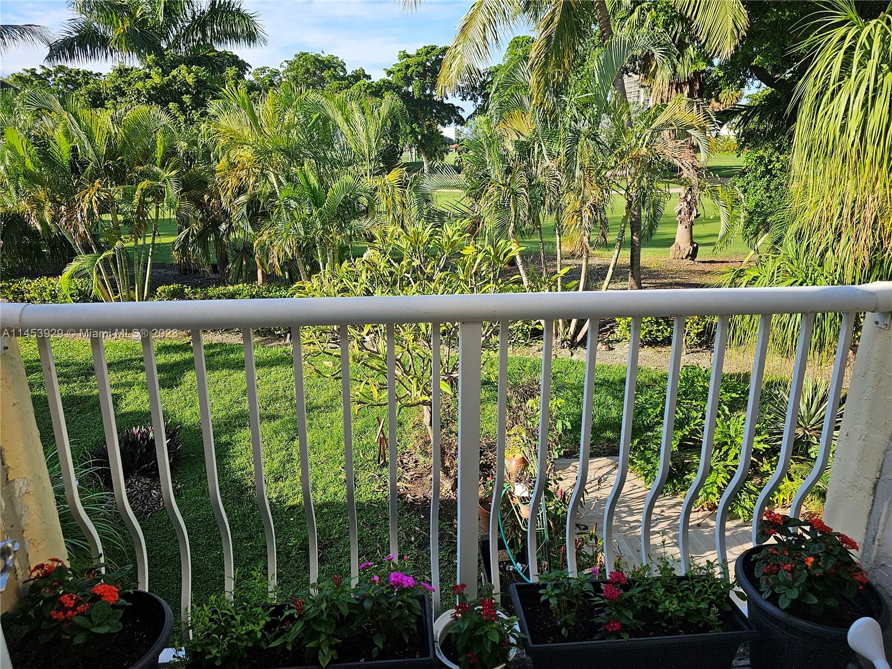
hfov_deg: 73.9
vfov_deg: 58.9
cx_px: 446
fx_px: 593
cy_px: 334
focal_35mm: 23
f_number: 1.7
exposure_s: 1/356
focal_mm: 6.3
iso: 10
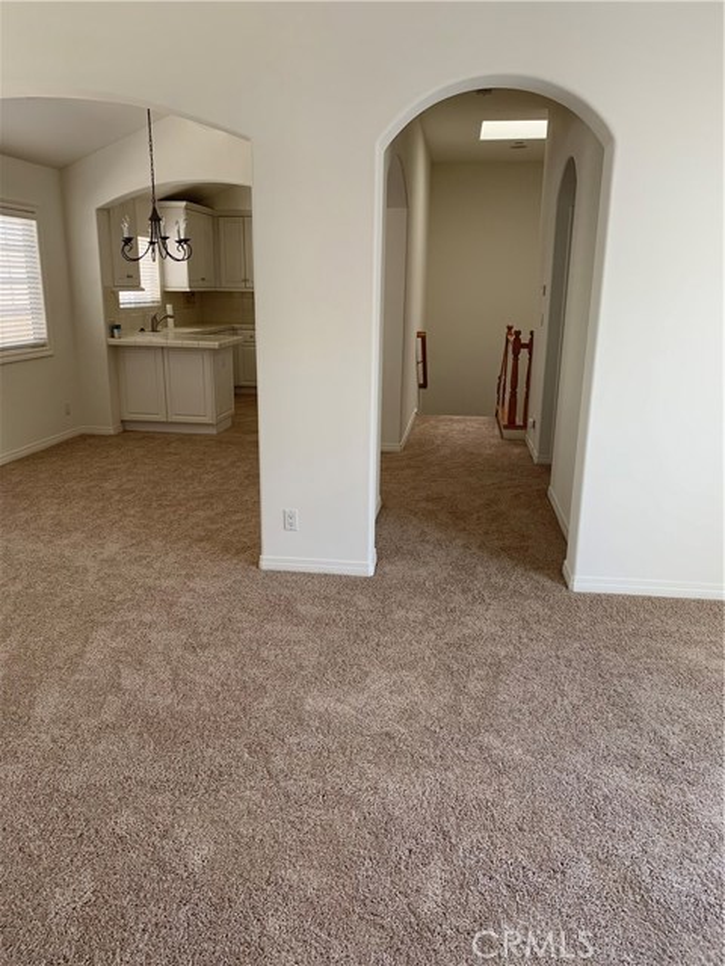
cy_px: 483
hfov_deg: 53.1
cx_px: 362
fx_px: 726
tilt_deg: -14.6
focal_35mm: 26
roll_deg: -0.5
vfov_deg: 67.3
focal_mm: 4.25
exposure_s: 1/121
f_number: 1.8
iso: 64
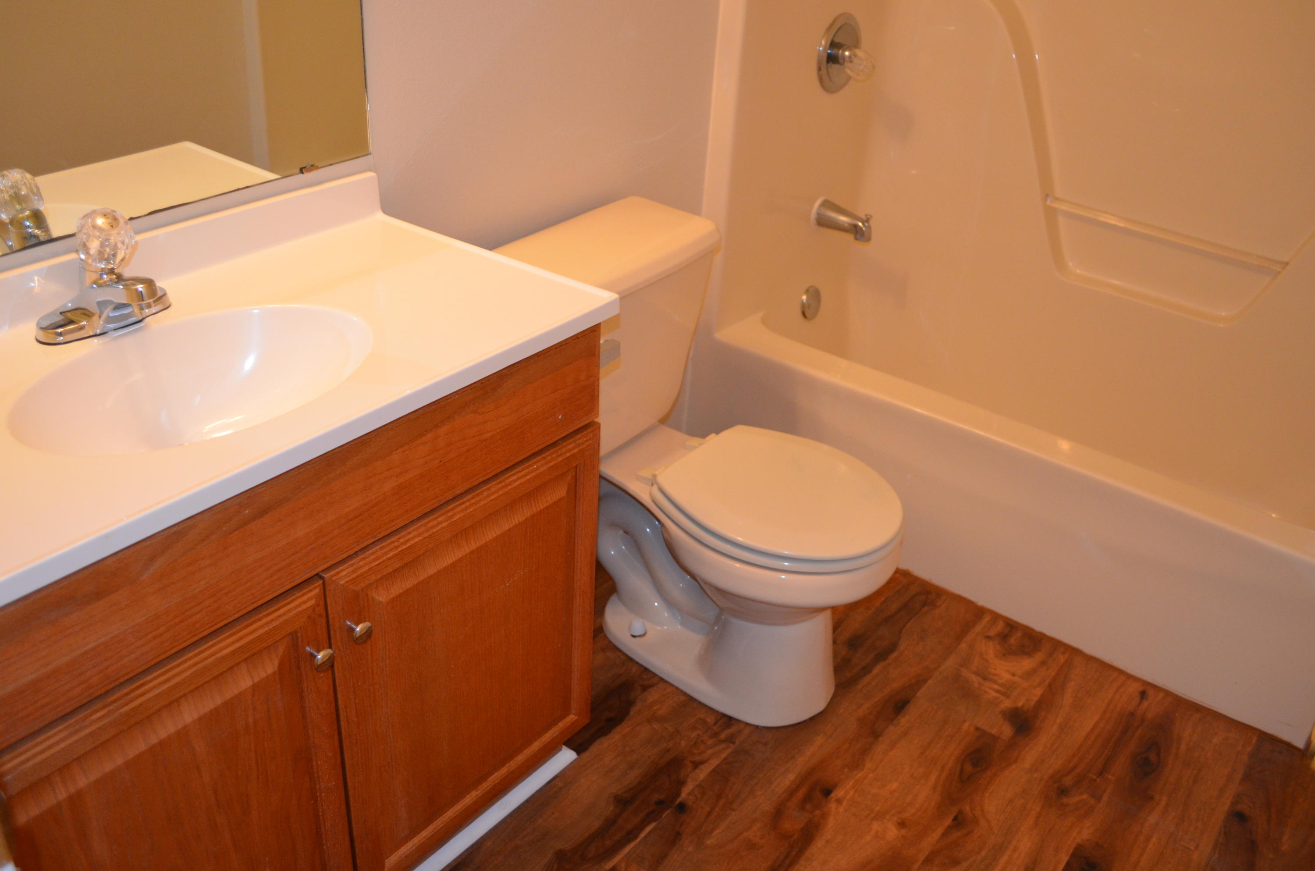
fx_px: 1203
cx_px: 658
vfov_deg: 39.8
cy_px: 436
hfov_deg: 57.3
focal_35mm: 33
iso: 1100
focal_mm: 22
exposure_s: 1/60
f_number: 3.8
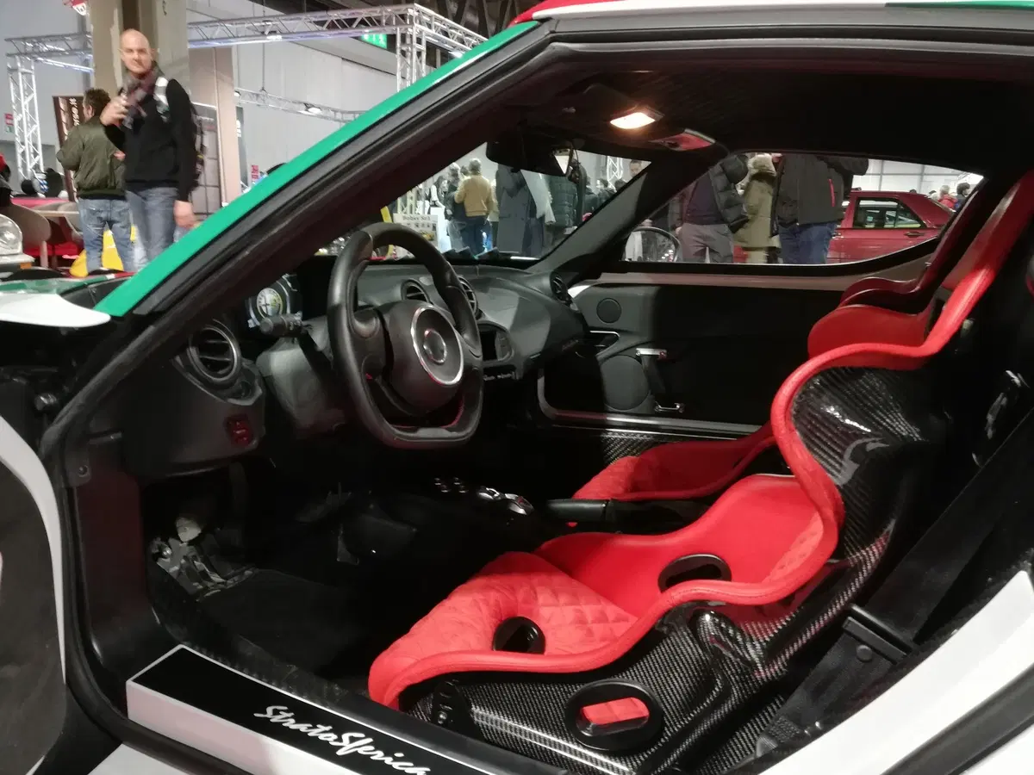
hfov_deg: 67.3
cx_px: 517
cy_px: 388
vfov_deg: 53.1
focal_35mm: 26
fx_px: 777
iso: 500
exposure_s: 1/20
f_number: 2.2
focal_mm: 3.81
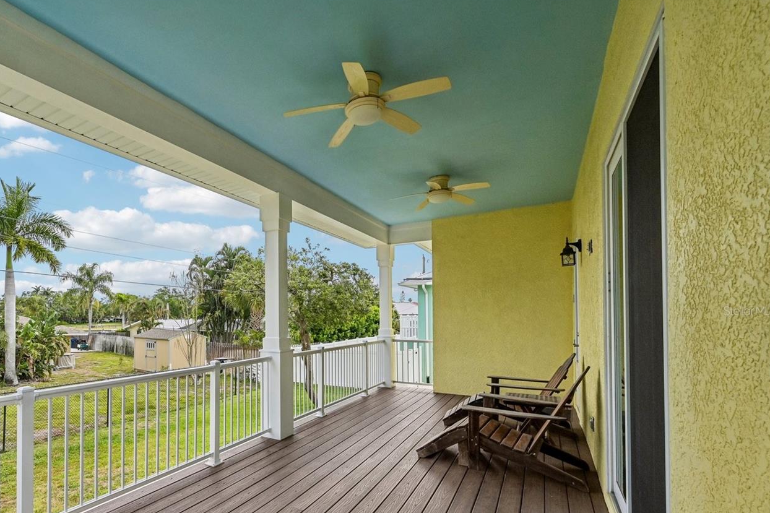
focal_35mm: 18
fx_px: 385
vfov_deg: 66.6
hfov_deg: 88.0
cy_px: 311
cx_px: 283
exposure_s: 1/800
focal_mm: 14
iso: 400
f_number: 8
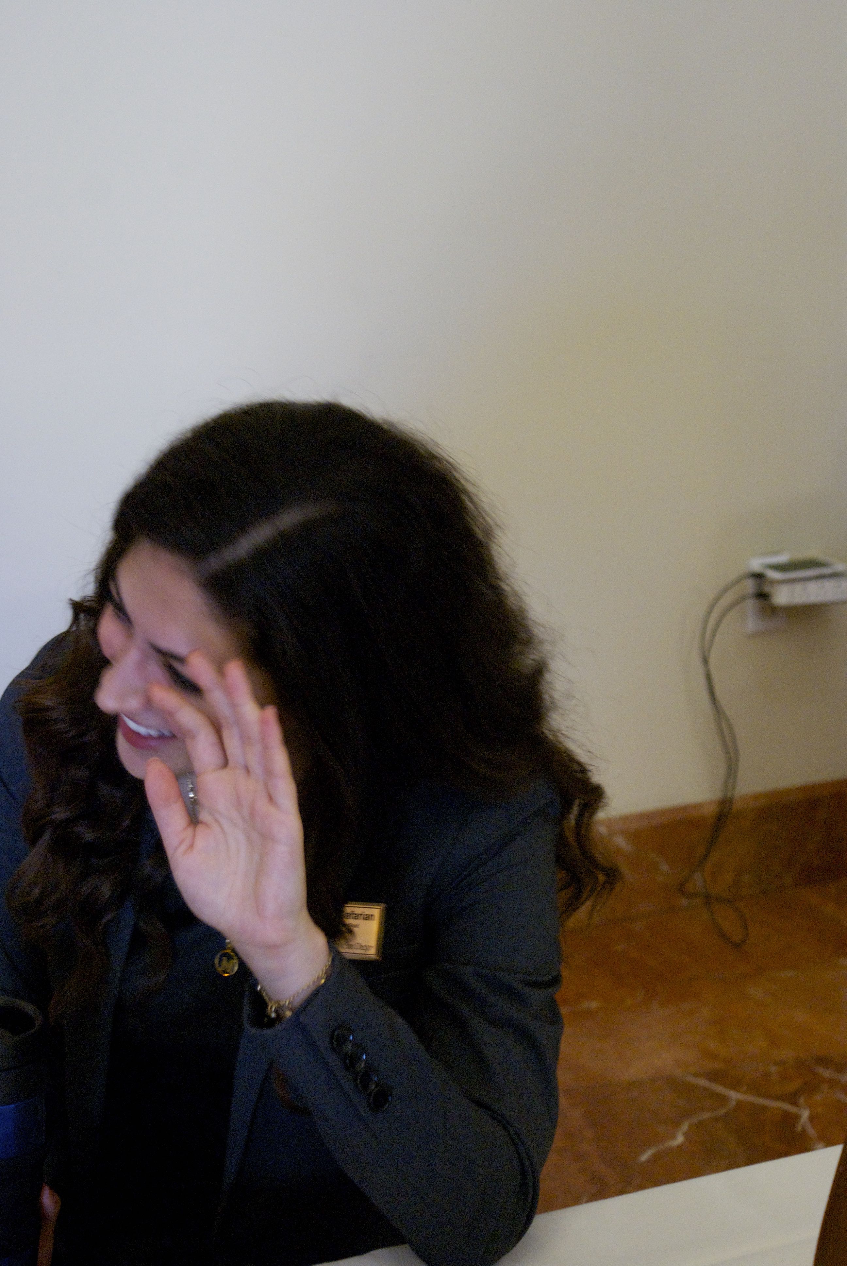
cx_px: 424
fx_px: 2639
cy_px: 633
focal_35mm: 75
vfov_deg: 27.0
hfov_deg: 18.2
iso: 400
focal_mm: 50
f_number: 5.6
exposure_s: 1/50
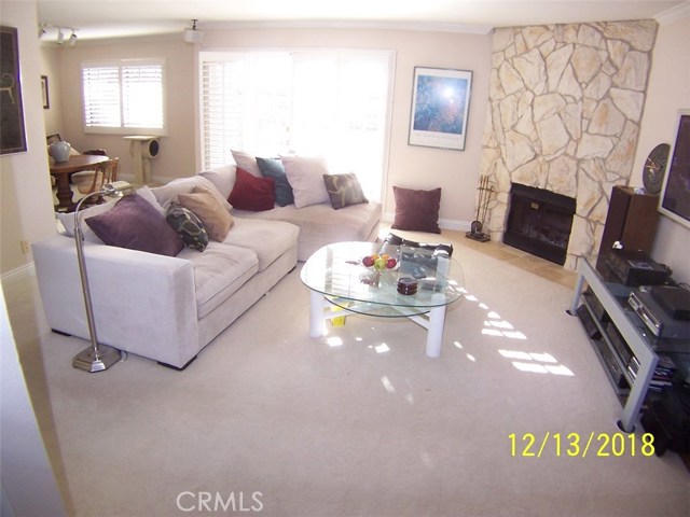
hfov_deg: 55.4
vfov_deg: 42.9
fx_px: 658
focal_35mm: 33
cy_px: 258
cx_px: 345
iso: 140
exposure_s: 1/60
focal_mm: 5.5
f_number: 2.8
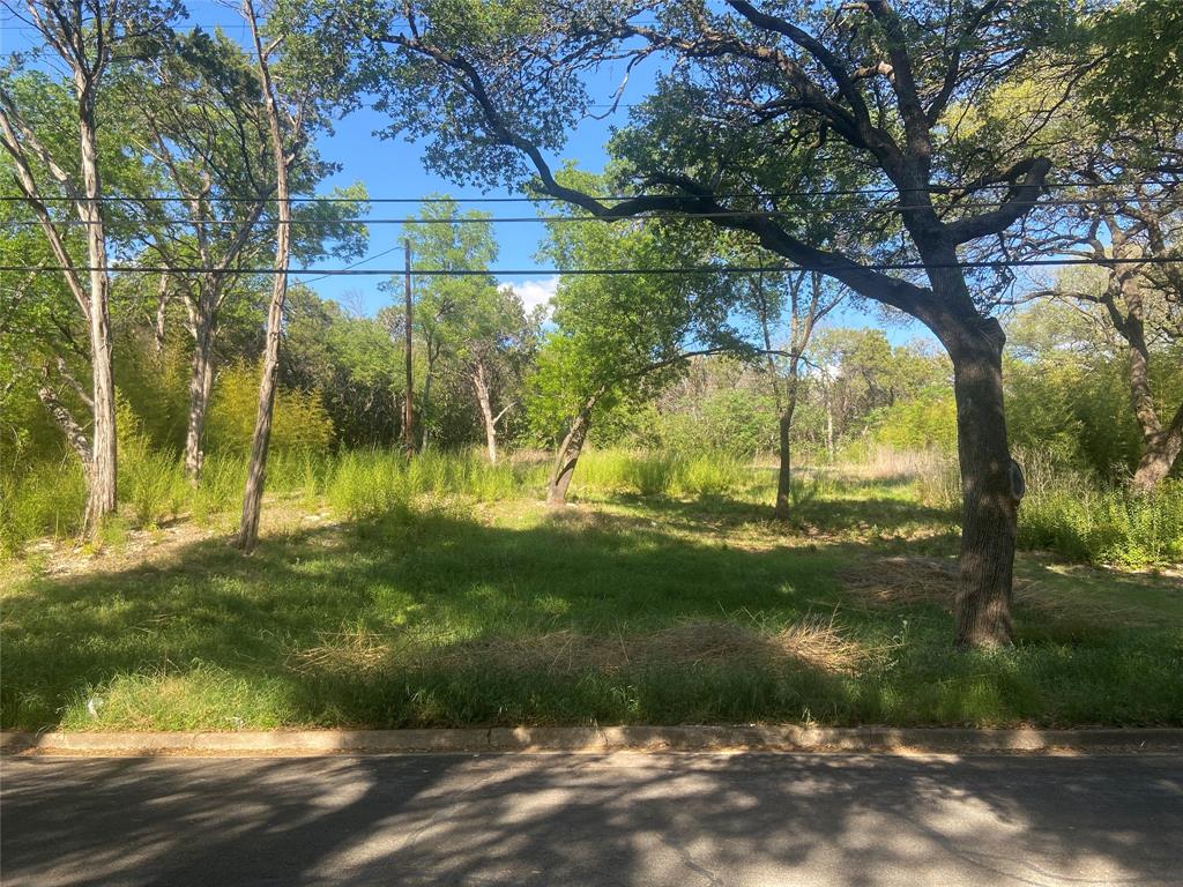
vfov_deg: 53.1
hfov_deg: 67.3
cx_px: 592
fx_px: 889
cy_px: 444
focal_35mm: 26
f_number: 1.8
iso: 32
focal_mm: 4.25
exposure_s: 1/706
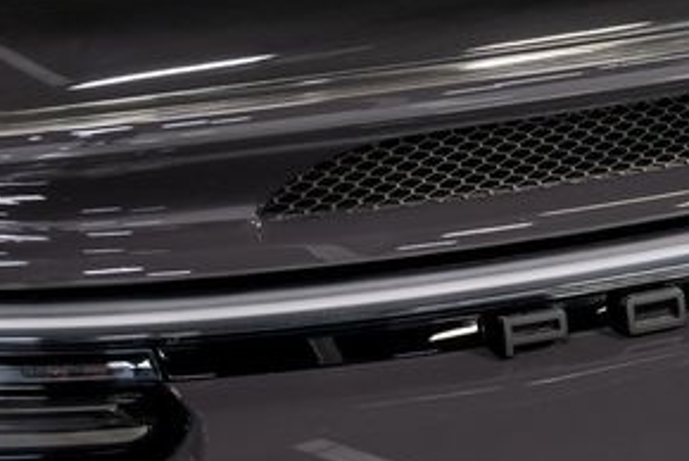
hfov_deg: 14.8
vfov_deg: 10.0
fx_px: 2625
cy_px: 229
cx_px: 572
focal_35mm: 137
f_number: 4
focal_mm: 53
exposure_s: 1/60
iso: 800
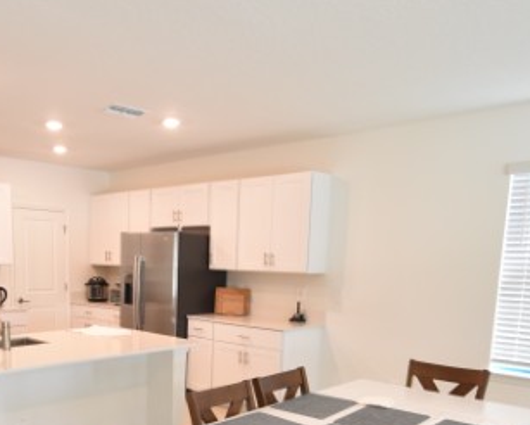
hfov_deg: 53.4
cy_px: 340
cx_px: 186
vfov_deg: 42.6
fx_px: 518
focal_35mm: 33
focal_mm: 10
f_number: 3.5
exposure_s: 1/90
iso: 800
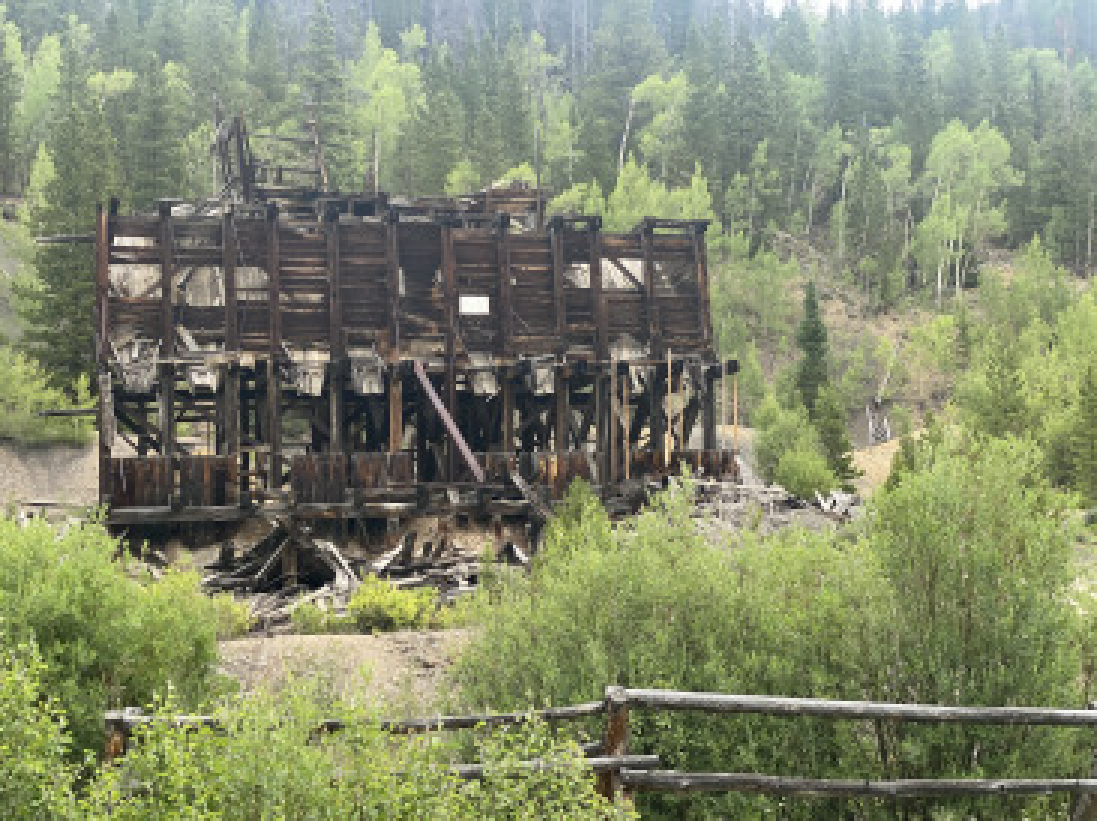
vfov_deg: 28.0
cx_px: 548
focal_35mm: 52
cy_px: 410
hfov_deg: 36.8
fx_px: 1647
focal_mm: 6
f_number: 2
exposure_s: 1/615
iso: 20
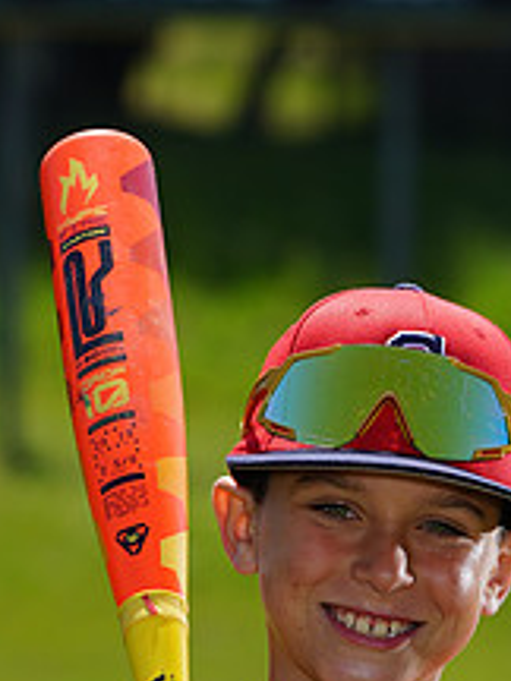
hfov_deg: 2.8
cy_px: 810
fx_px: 10314
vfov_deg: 3.8
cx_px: 295
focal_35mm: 524
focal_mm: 203
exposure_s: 1/250
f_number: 8
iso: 100
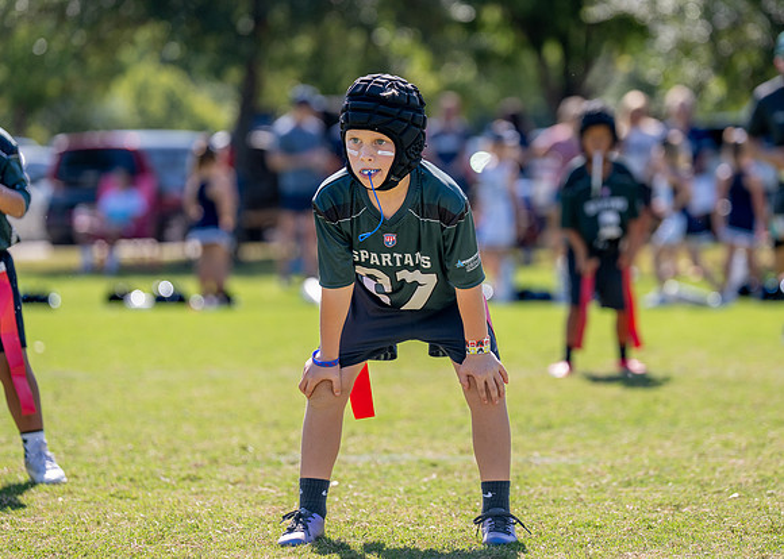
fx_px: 3664
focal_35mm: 165
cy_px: 250
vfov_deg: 8.7
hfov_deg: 12.2
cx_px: 436
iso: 200
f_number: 2.8
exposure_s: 1/2000
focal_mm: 136
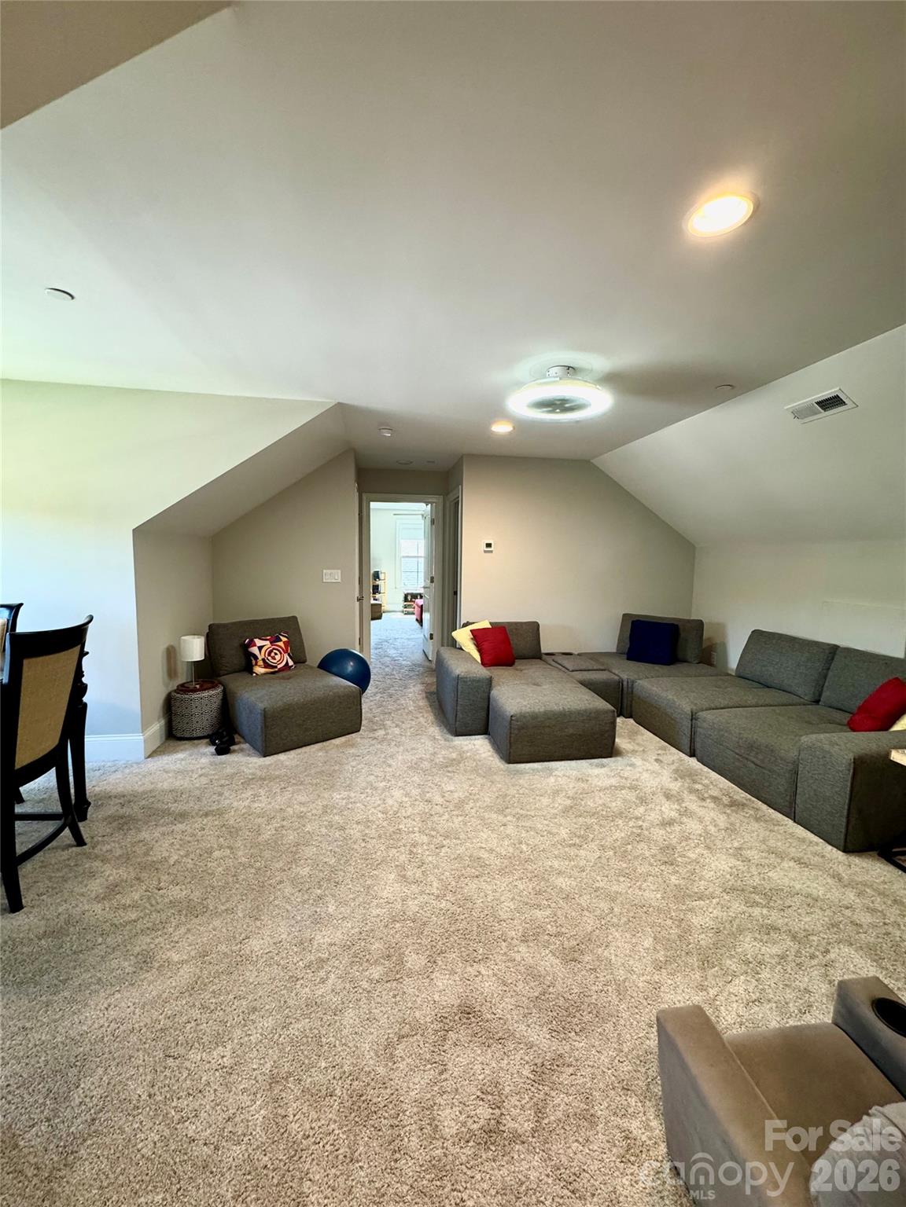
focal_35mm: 14
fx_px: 489
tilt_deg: -4.6
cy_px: 604
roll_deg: -0.1
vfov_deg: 102.1
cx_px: 453
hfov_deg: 85.7
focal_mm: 2.22
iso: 250
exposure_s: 1/60
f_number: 2.2
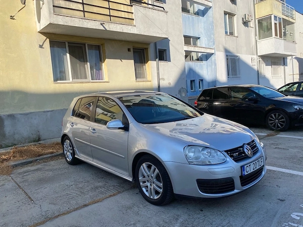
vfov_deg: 53.1
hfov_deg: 67.3
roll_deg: +5.4
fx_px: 228
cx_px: 152
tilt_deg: -4.0
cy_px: 114
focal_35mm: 26
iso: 32
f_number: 1.8
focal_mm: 4.25
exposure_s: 1/3125
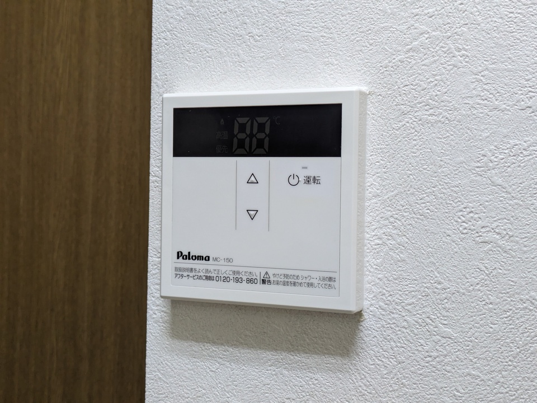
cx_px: 268
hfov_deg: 37.5
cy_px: 202
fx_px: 791
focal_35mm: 51
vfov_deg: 28.6
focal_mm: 5.43
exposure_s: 1/40
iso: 82
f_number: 1.89
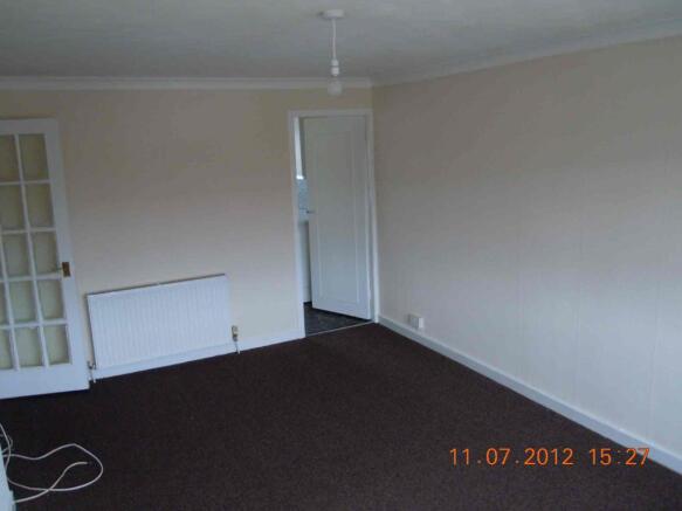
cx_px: 341
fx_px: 591
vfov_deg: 46.8
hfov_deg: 60.0
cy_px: 256
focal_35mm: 30
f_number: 3.5
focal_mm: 5.4
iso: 320
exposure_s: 1/60
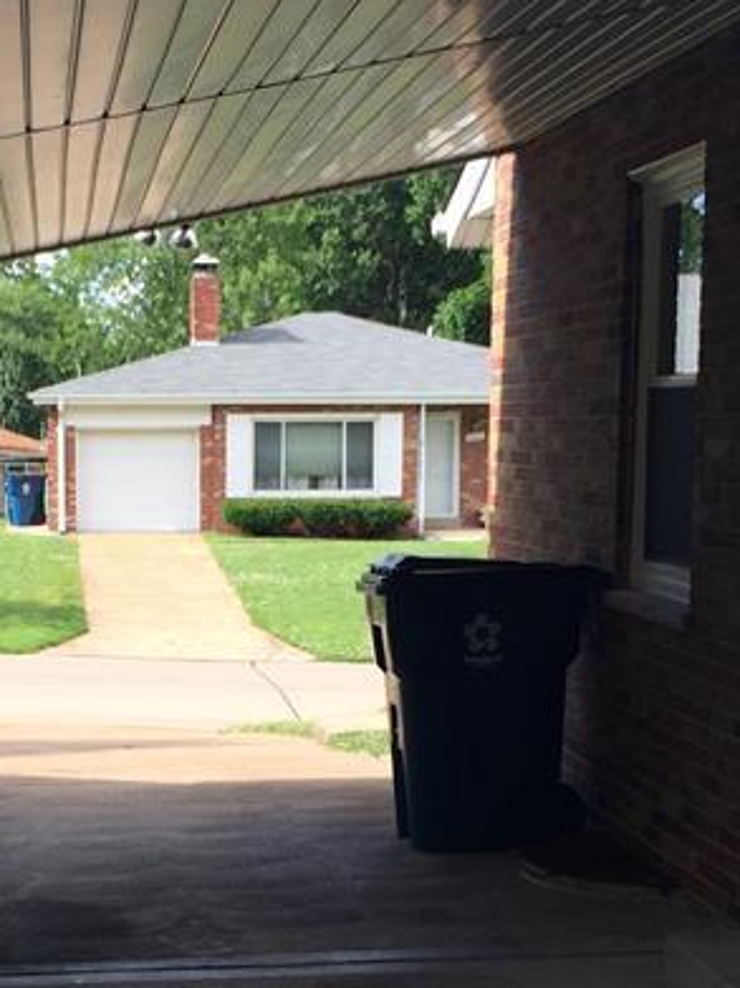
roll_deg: -0.3
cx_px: 182
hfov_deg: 19.2
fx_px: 2167
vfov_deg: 25.2
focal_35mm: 76
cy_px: 786
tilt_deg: -10.9
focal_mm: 4.15
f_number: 2.2
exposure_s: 1/672
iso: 32
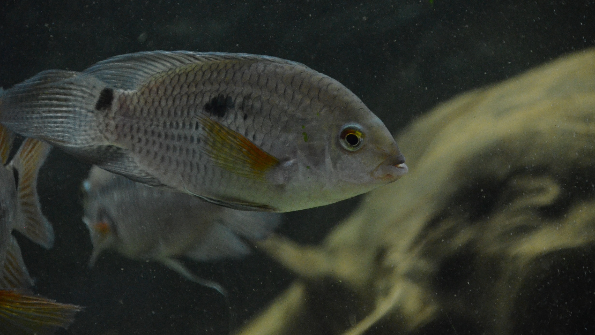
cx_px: 298
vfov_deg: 4.2
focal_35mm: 291
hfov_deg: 7.4
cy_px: 170
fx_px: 4584
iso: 3200
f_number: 6.3
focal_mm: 185
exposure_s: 1/125
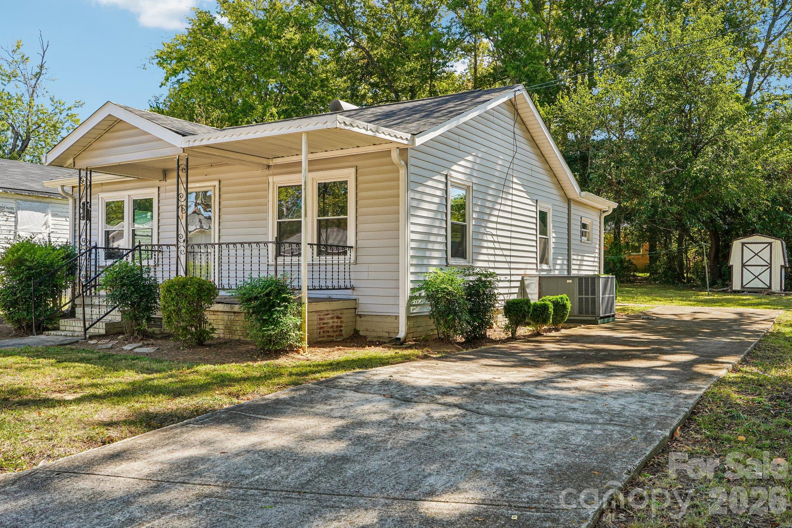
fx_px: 660
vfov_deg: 43.6
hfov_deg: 61.9
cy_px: 264
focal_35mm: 30
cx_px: 396
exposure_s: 1/30
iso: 100
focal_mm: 20
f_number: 8
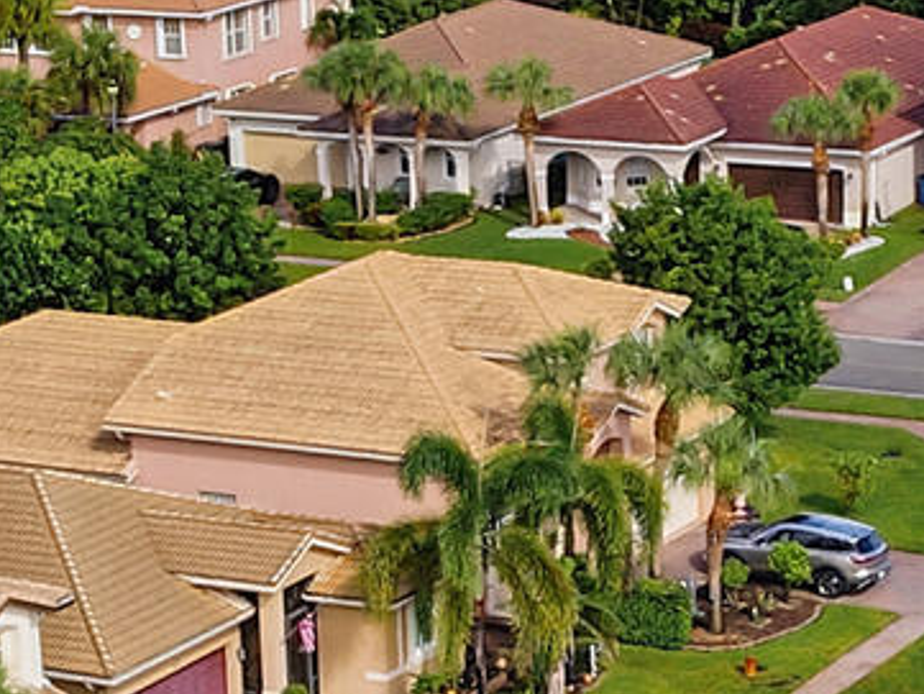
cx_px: 543
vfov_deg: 10.8
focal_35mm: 136
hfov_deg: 14.5
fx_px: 3631
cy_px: 753
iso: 100
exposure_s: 1/500
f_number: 2.8
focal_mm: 4.5
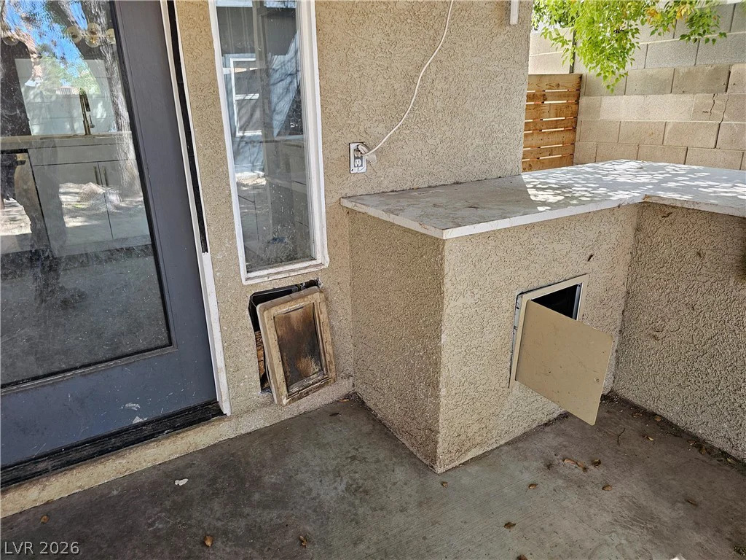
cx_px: 373
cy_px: 280
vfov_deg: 58.9
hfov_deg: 73.9
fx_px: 496
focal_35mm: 23
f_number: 1.7
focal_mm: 6.3
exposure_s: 1/180
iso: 80
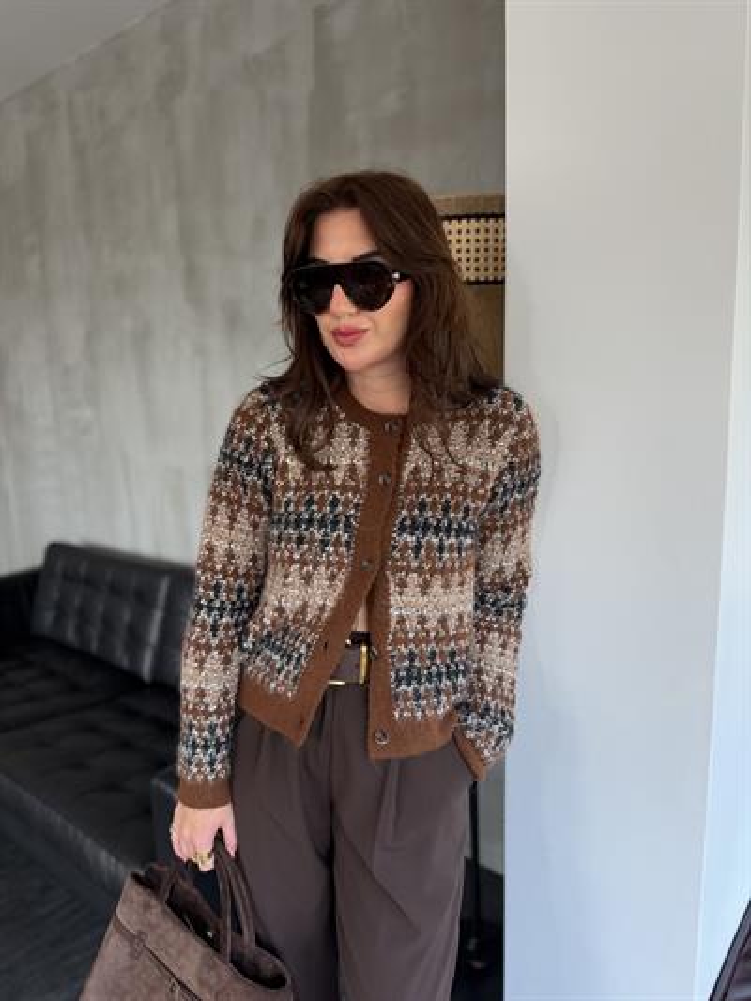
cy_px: 500
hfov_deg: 56.8
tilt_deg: -9.0
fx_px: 694
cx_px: 376
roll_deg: +2.5
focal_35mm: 24
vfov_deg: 71.6
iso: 200
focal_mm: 6.76
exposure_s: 1/121
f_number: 1.78
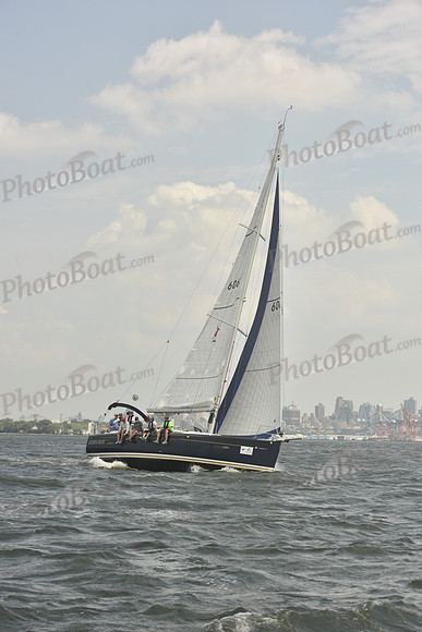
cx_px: 211
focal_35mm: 70
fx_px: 1230
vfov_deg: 28.8
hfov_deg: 19.5
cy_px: 316
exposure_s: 1/800
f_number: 9
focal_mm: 70
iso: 250
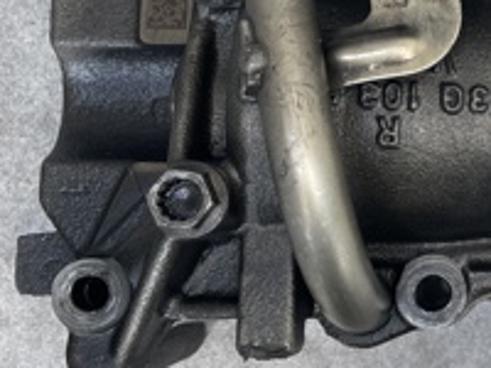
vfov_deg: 17.7
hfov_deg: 20.4
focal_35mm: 83
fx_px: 1177
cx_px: 722
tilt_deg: -78.8
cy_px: 107
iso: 32
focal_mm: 4.2
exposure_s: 1/121
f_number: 1.6
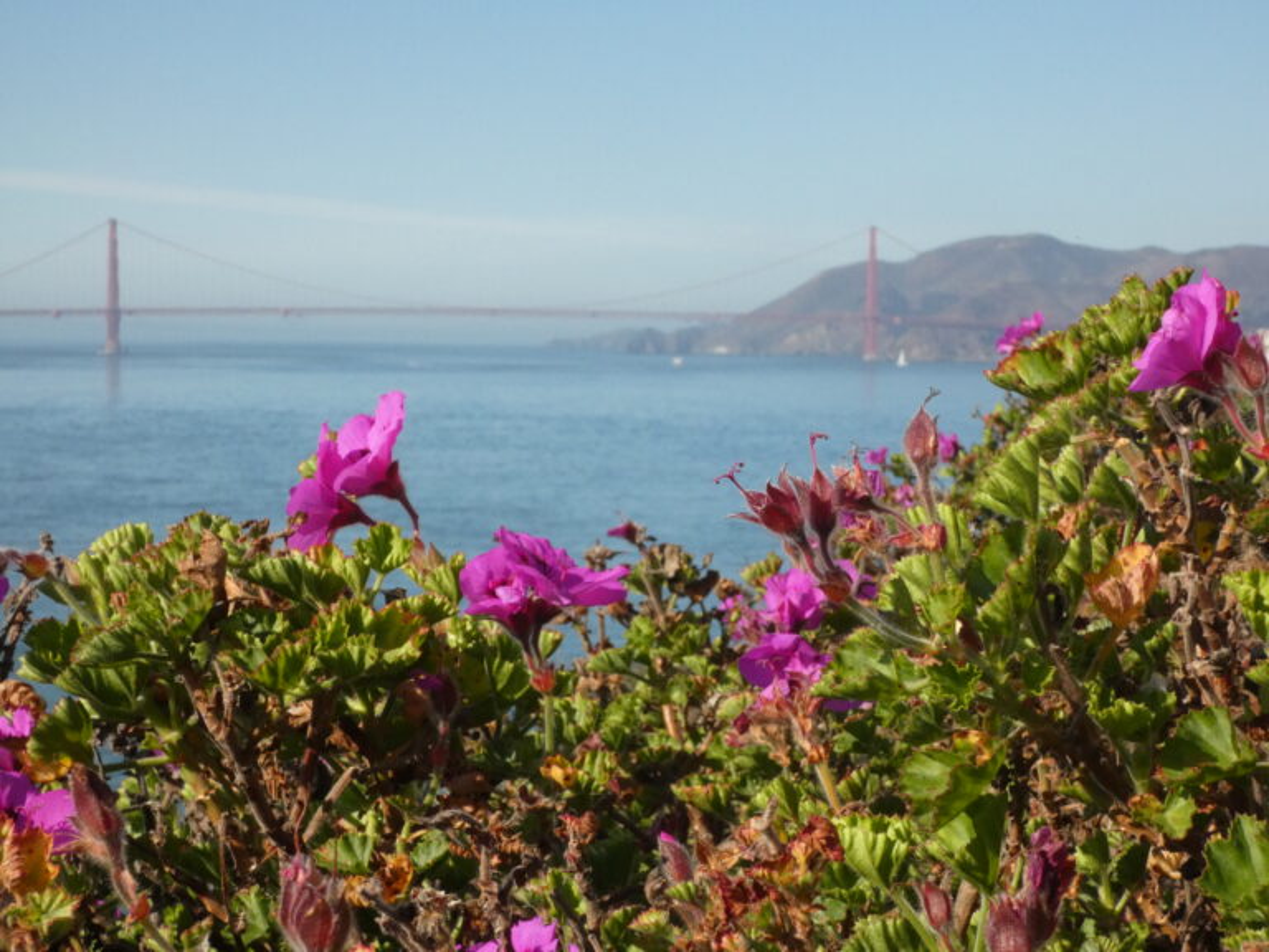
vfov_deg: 18.7
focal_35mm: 79
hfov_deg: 24.7
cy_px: 476
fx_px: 2896
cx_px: 634
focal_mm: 14.1
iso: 400
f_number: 8
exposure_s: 1/800
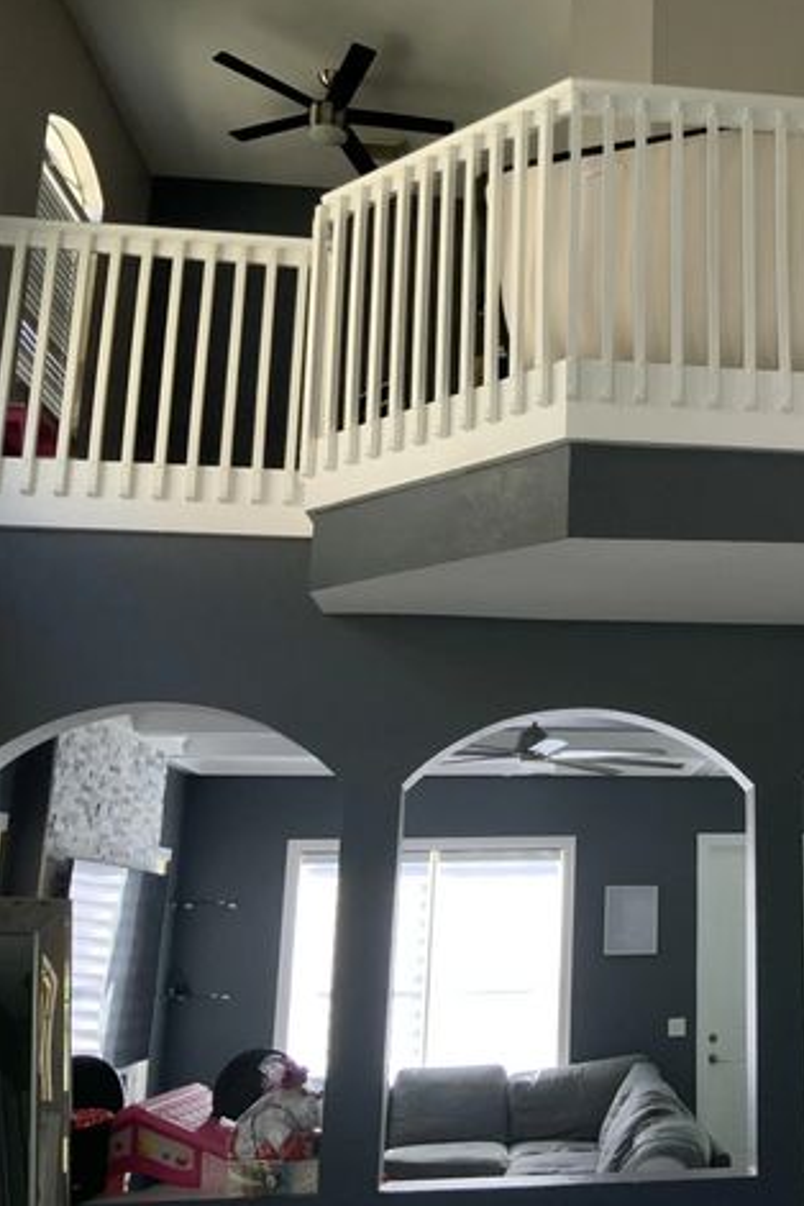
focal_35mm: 41
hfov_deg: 30.7
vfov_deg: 47.4
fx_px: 1373
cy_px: 599
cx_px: 773
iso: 50
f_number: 1.8
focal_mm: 3
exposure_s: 1/122
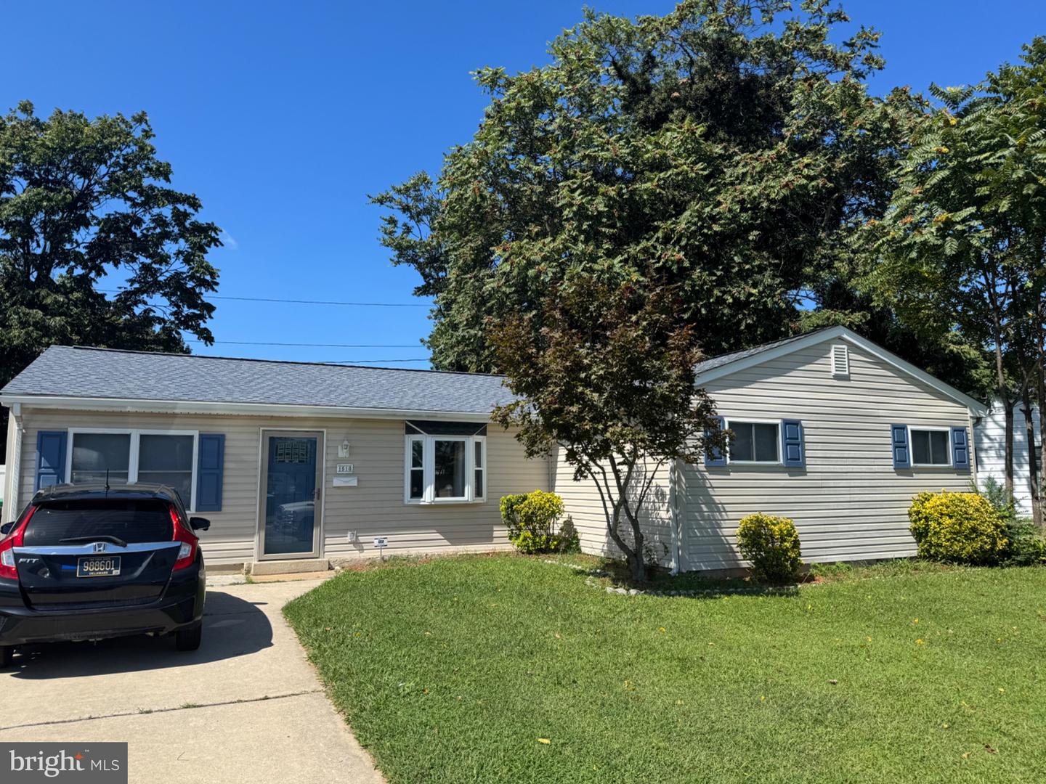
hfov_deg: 71.6
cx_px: 523
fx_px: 725
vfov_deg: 56.8
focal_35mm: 24
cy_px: 392
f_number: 1.78
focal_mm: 6.76
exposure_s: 1/4310
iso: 80
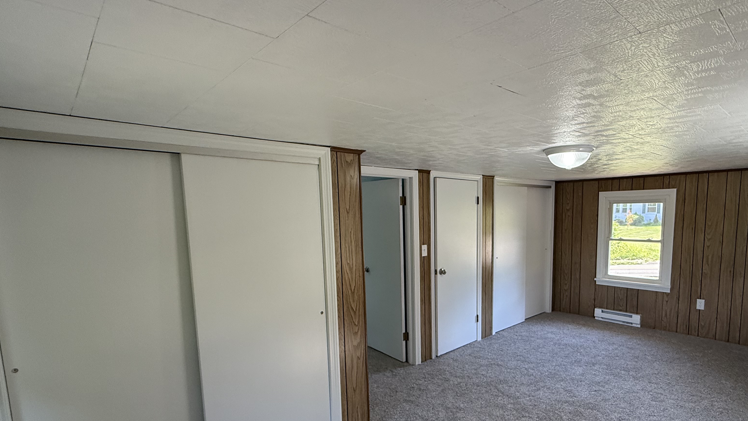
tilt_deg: -7.2
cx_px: 442
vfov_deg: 55.3
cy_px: 263
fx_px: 397
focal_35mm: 20
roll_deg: +1.1
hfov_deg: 85.7
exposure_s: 1/120
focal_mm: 2.22
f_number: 2.2
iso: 160
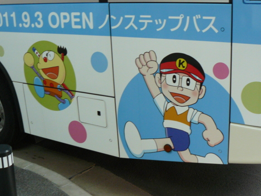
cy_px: 98
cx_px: 132
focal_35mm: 50
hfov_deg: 38.2
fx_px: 377
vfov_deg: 29.1
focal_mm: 6
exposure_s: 1/15
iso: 200
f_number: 2.8
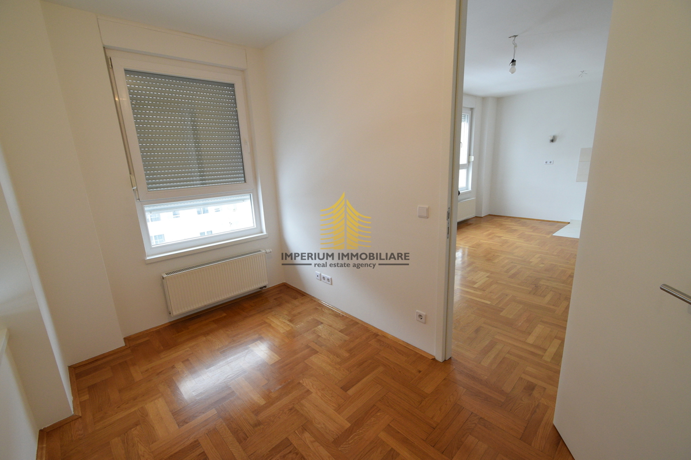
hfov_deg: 100.4
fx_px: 288
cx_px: 346
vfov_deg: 77.3
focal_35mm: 15
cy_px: 230
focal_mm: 10
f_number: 10
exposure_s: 1/30
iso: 900
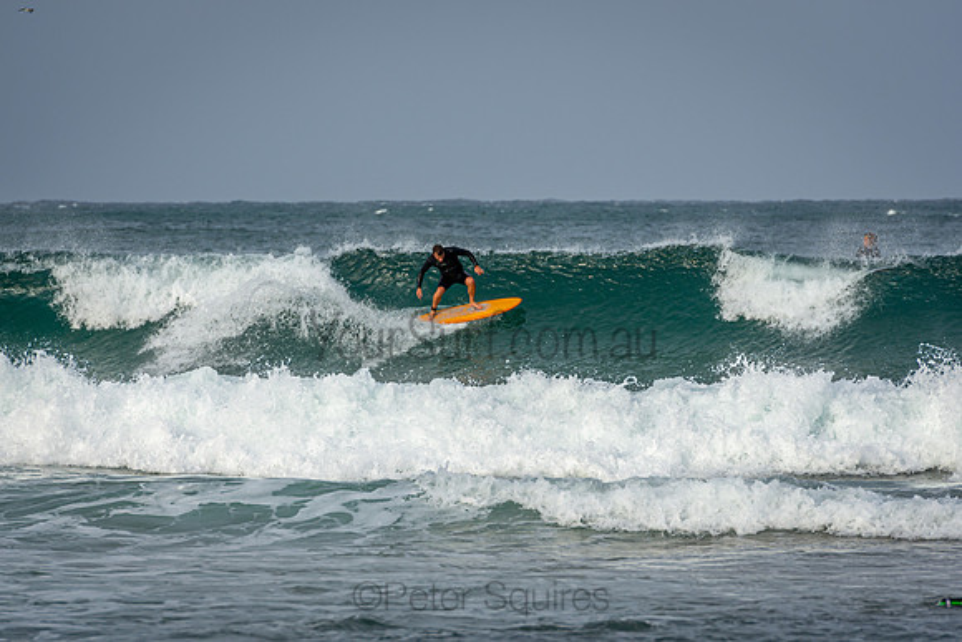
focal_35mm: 315
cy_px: 321
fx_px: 8426
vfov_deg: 4.4
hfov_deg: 6.5
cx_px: 481
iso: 200
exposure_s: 1/2000
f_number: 5
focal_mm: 200
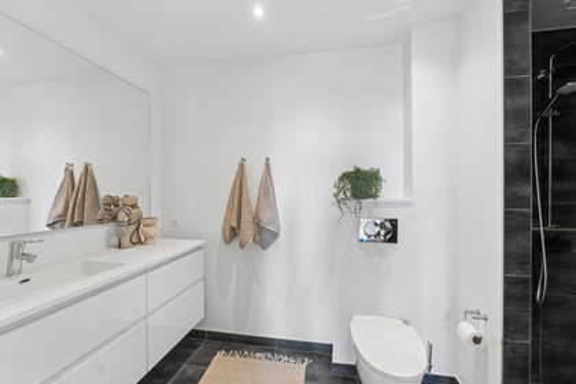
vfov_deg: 74.6
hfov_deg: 97.6
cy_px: 192
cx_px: 288
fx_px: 252
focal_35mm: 16
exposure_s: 1/13
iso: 200
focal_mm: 10.5
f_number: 8
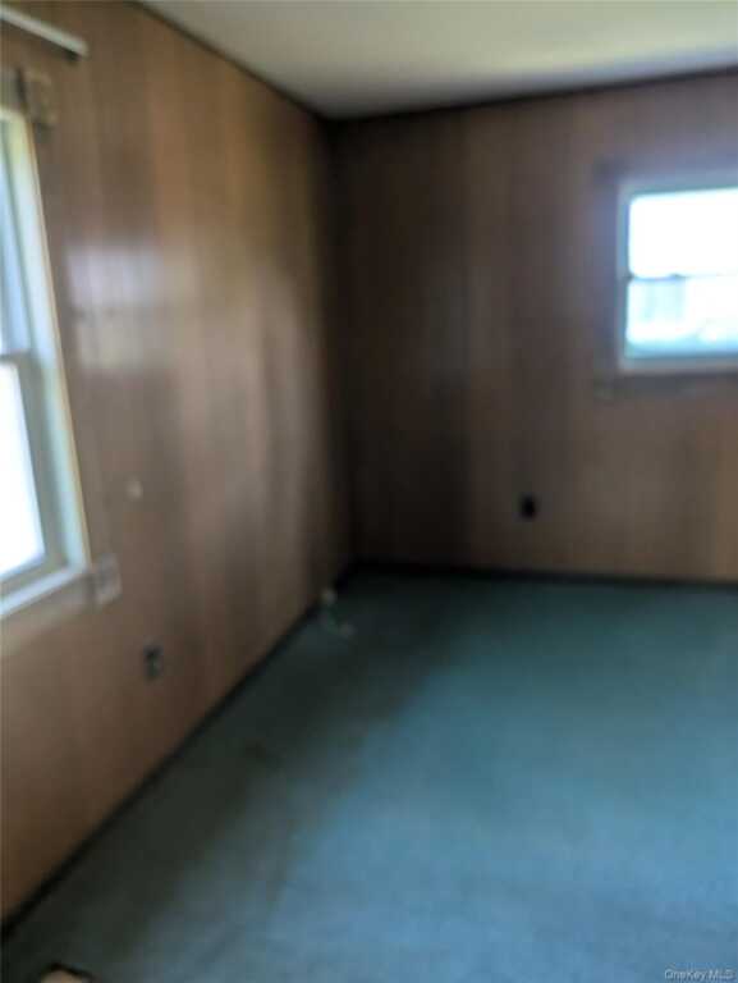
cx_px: 369
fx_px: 710
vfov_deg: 69.4
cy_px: 492
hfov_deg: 54.9
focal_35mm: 25
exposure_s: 1/30
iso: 101
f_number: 1.89
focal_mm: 5.43
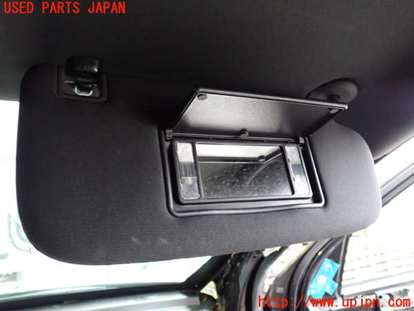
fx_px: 359
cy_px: 156
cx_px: 207
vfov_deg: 46.8
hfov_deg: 60.0
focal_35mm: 30
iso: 640
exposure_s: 1/30
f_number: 2.3
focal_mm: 5.4
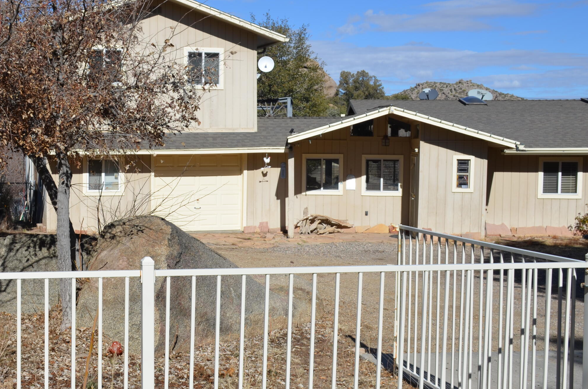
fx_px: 844
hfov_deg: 37.9
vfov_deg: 26.0
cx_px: 180
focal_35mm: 52
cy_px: 183
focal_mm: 23
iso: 100
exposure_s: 1/320
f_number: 9
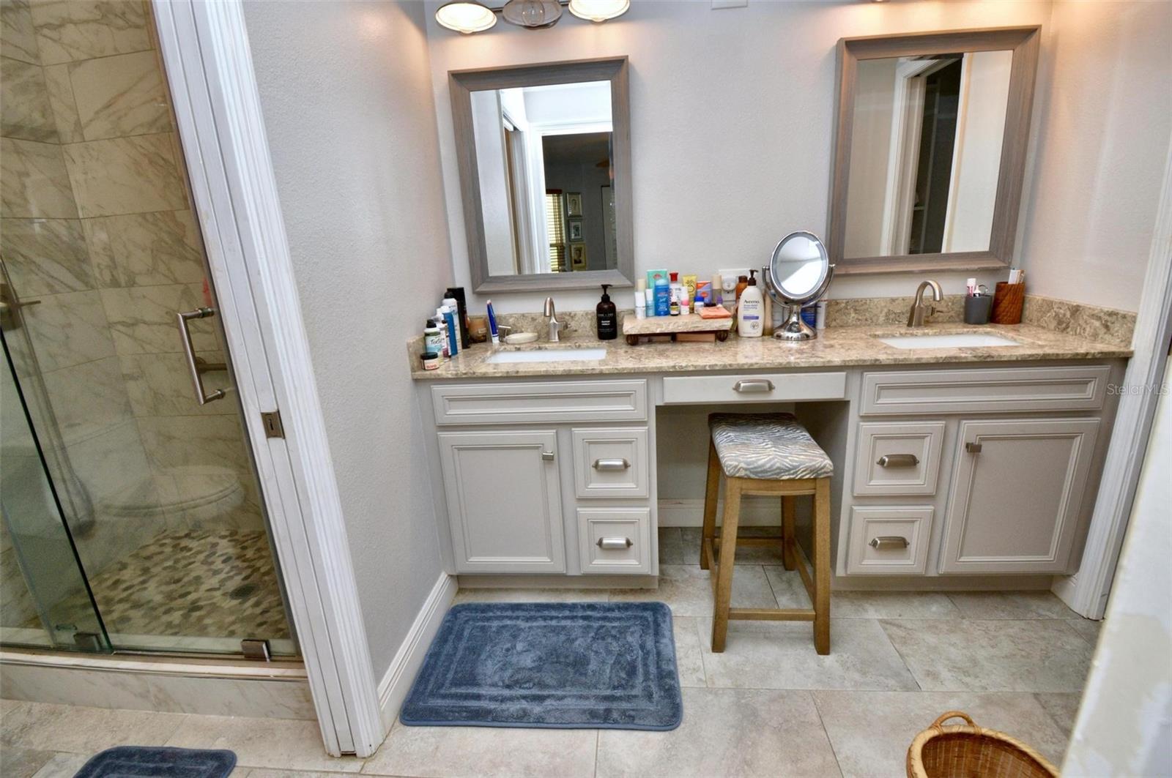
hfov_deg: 100.5
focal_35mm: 15
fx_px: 488
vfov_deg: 77.2
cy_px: 389
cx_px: 586
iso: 720
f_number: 8
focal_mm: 10
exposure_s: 1/60
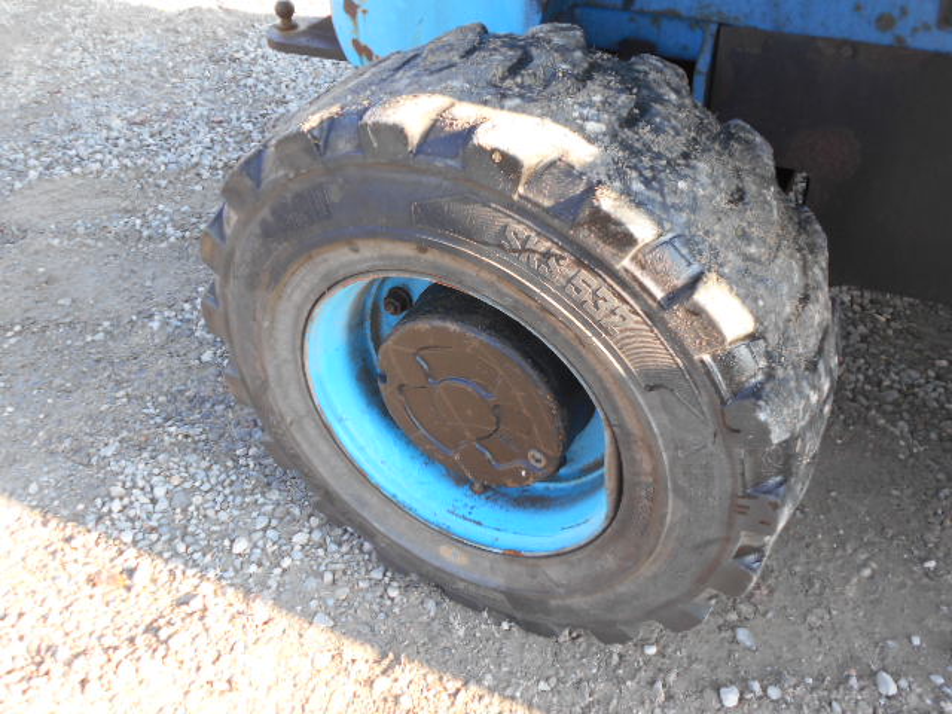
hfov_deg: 54.0
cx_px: 476
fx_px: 935
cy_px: 357
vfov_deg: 41.8
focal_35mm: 34
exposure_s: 1/50
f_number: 3.6
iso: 80
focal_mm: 5.8
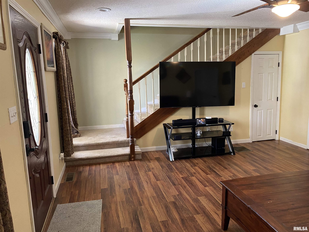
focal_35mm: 26
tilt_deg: -10.1
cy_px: 116
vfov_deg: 53.1
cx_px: 154
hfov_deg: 67.3
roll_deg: +1.2
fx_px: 232
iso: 320
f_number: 1.8
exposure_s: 1/60
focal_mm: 4.25
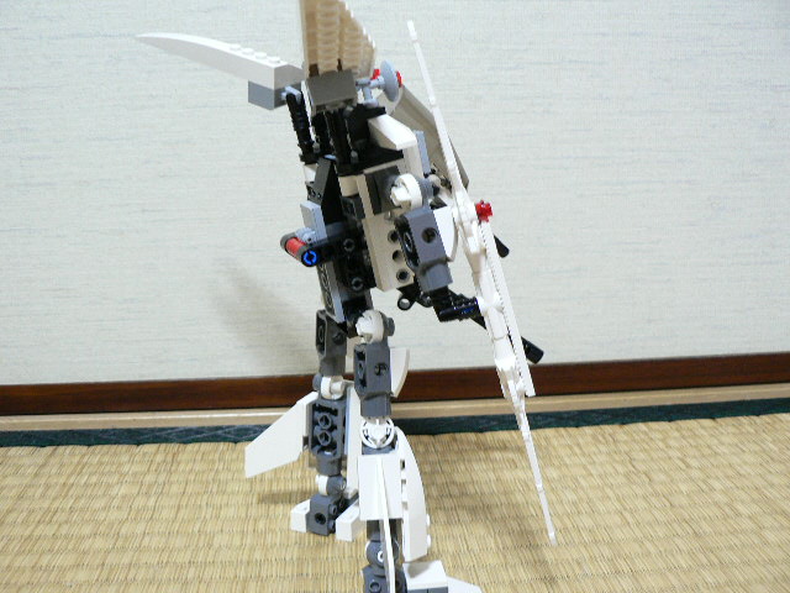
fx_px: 822
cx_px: 395
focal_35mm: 36
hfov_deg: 51.4
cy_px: 296
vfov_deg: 39.7
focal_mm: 6
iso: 200
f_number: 2.8
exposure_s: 1/8
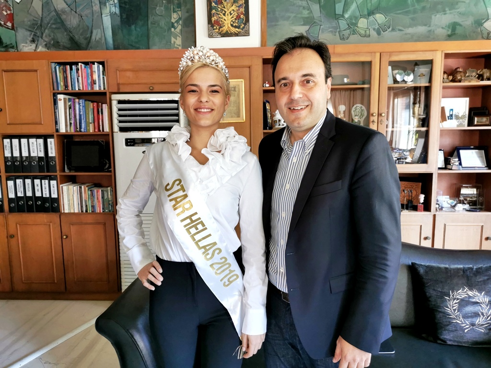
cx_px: 246
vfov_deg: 51.4
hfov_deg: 65.3
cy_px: 184
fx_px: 383
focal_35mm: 27
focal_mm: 5.58
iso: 160
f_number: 1.8
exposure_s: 1/50
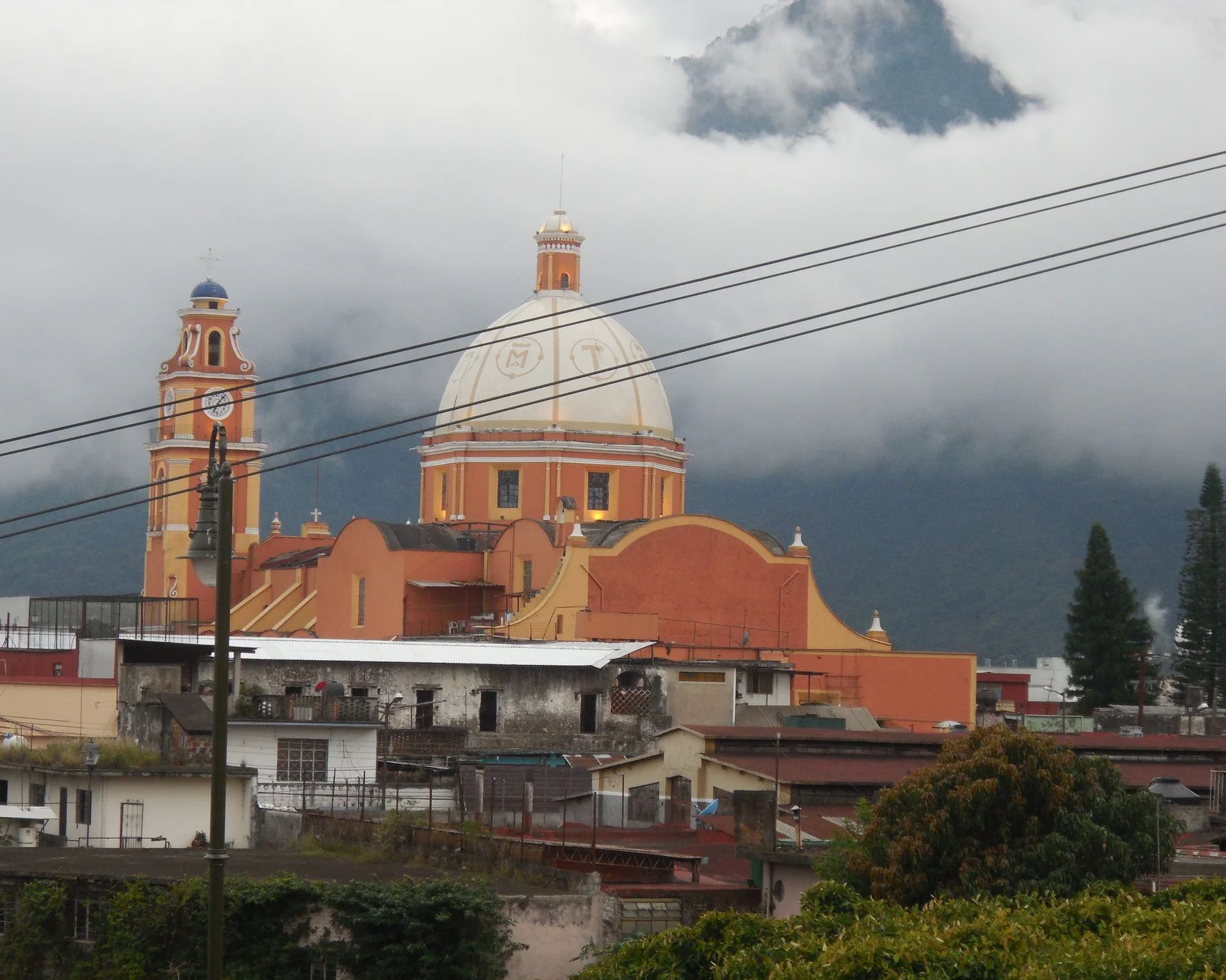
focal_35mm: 97
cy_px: 490
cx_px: 580
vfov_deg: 15.9
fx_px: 3519
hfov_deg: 19.8
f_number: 4.6
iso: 250
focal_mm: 16.5
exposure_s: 1/60
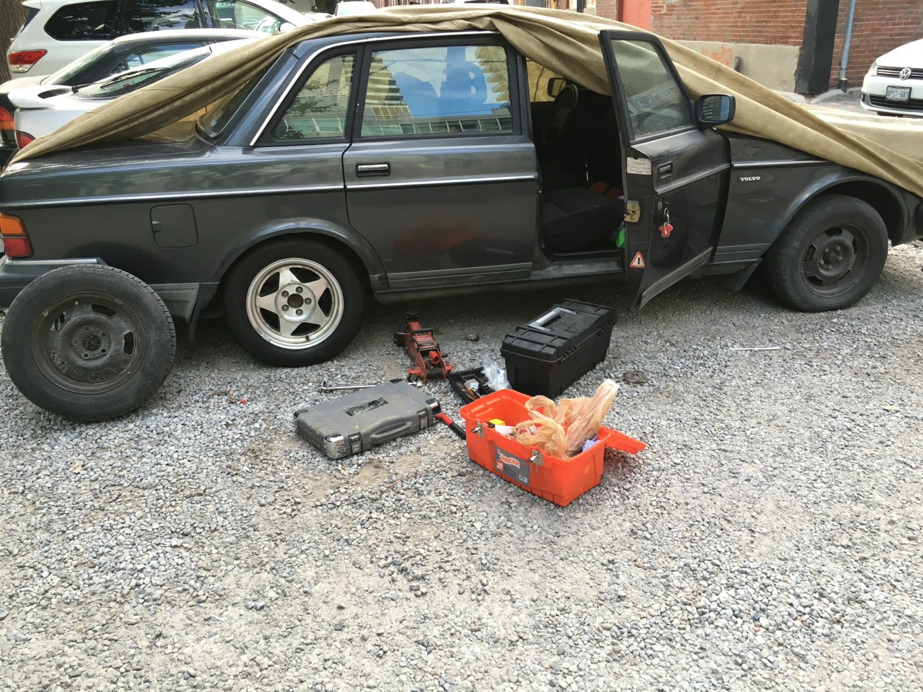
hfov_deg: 61.7
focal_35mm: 29
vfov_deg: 48.2
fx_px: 773
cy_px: 346
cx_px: 462
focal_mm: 4.15
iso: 25
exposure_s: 1/40
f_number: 2.2
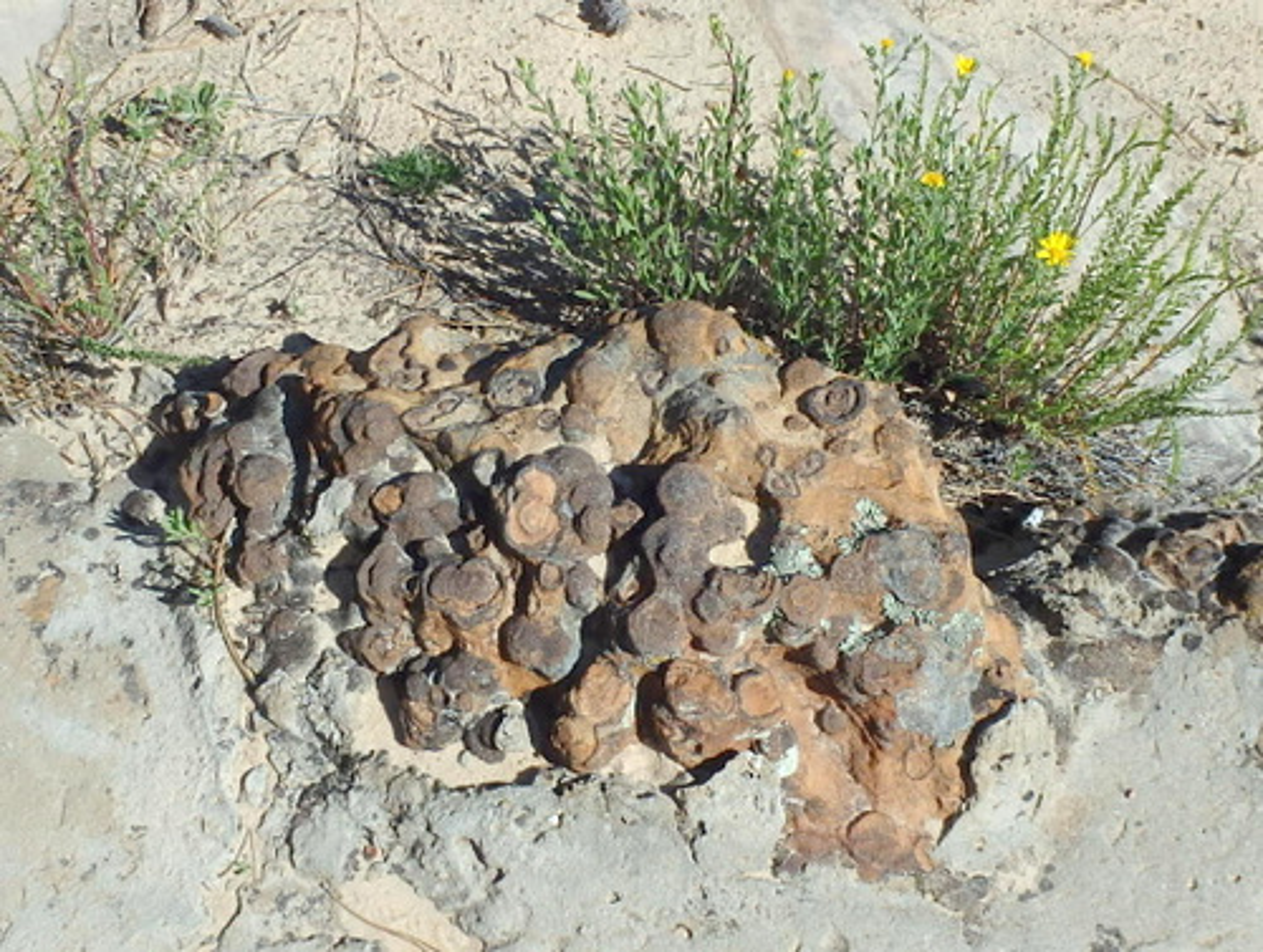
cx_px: 632
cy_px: 476
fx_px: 1024
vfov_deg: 49.9
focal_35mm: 28
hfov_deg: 63.3
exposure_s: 1/200
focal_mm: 5
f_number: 11
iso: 125
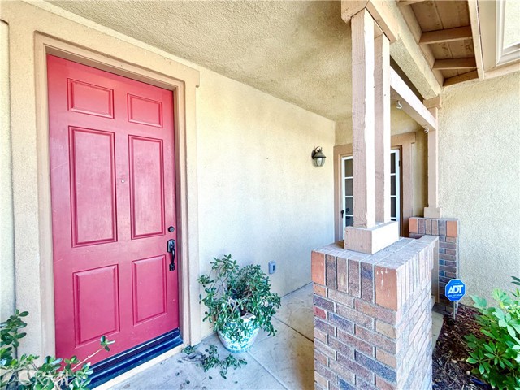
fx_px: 210
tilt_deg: -0.2
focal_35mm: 14
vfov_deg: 85.7
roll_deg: +1.1
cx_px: 260
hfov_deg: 102.1
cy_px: 195
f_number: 2.2
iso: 100
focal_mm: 2.22
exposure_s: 1/120
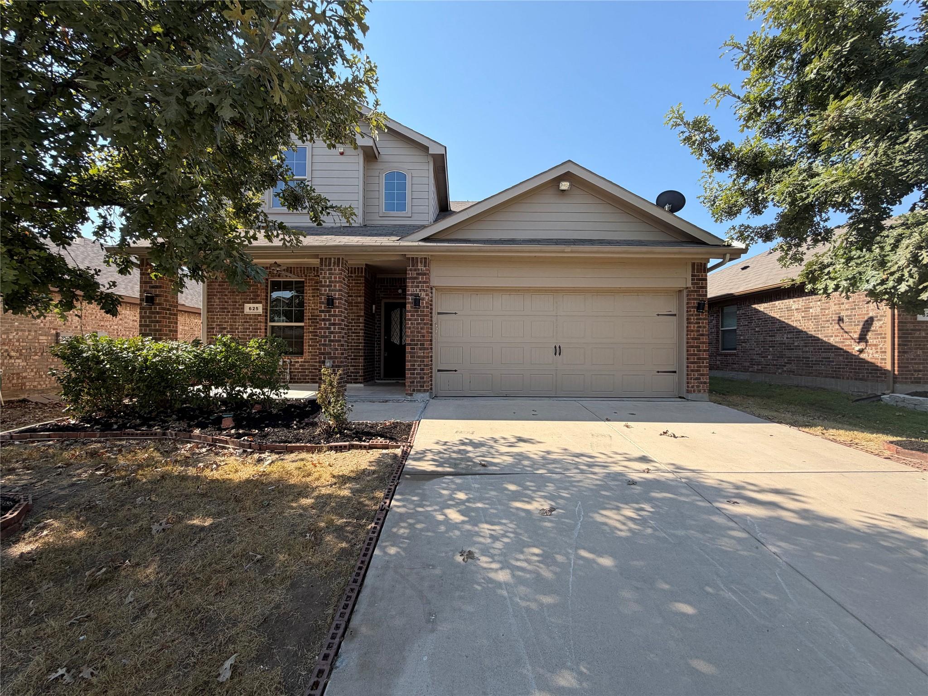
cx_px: 464
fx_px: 375
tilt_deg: -0.9
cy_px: 348
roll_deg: -0.5
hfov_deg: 102.1
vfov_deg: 85.7
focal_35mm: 14
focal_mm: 2.22
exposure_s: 1/651
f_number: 2.2
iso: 40
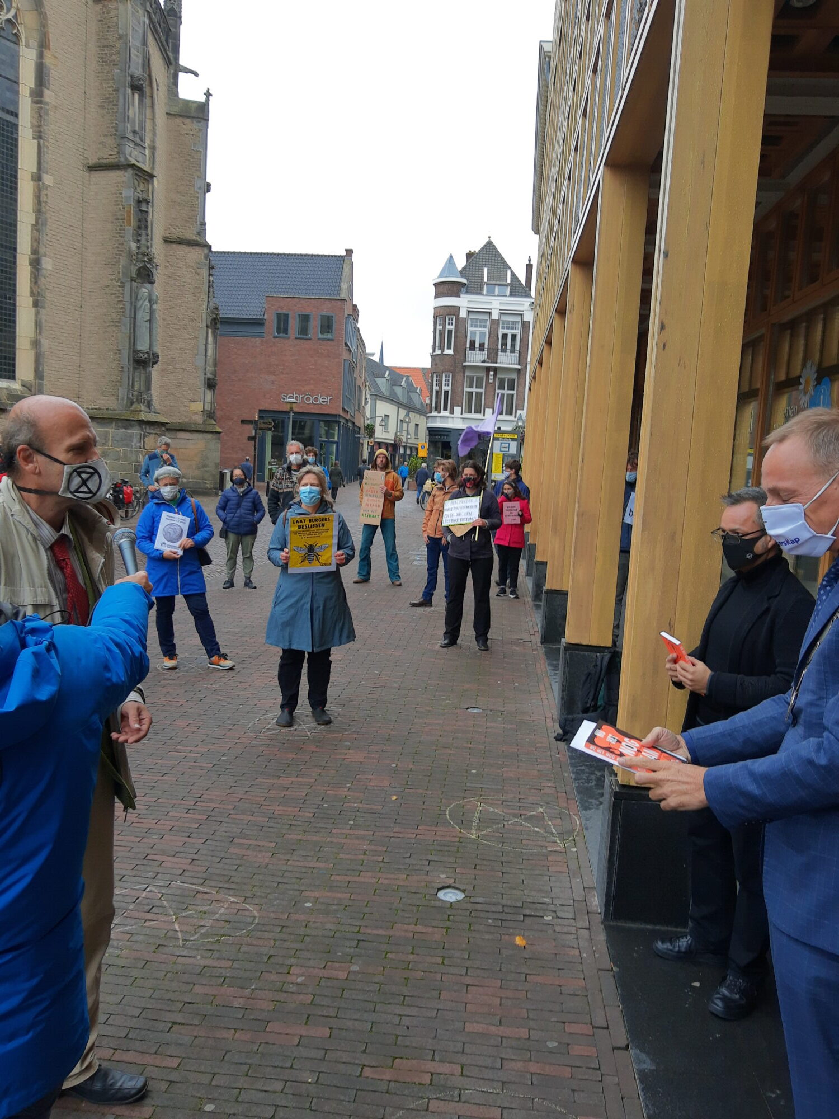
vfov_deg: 67.3
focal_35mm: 26
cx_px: 420
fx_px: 840
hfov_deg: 53.1
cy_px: 560
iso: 40
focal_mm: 3.95
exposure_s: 1/184
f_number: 1.8
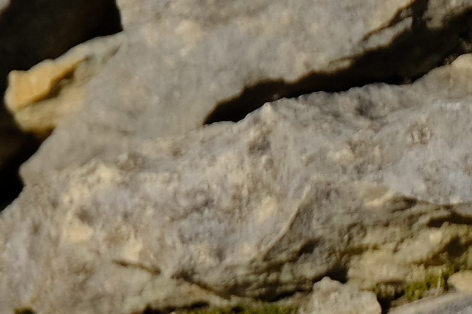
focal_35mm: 4257
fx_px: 55810
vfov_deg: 0.3
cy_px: 915
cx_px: -466
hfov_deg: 0.5
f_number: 5.6
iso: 200
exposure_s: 1/950
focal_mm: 400
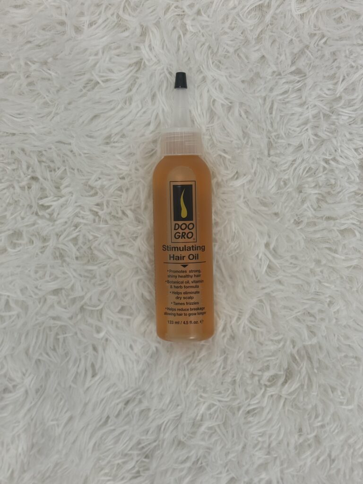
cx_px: 182
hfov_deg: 30.3
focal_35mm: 48
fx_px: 671
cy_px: 242
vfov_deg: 39.7
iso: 80
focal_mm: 6.76
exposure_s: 1/60
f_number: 1.78
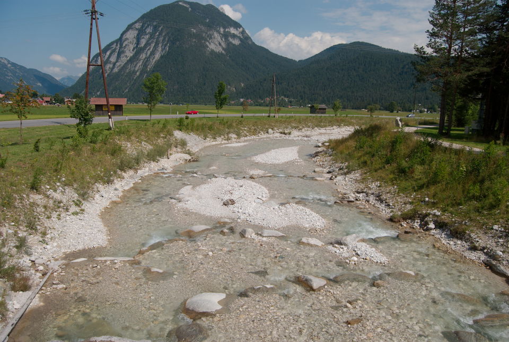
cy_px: 171
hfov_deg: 67.3
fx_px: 383
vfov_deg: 48.2
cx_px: 254
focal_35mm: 27
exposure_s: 1/800
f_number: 5.6
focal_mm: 18
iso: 100
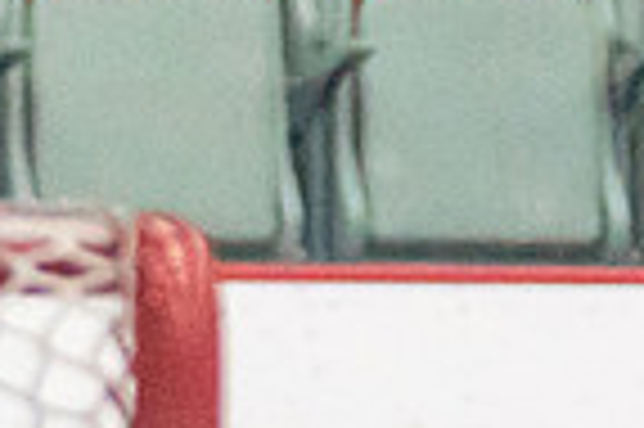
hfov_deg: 2.0
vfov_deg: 1.3
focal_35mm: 1038
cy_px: 1049
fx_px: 18547
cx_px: 1449
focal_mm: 114
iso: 4000
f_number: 2.8
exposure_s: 1/1600
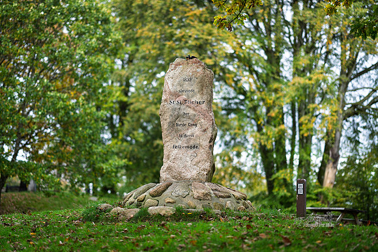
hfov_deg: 23.9
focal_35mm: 85
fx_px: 893
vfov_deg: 16.1
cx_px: 189
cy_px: 126
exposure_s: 1/500
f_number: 1.4
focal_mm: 85
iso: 64
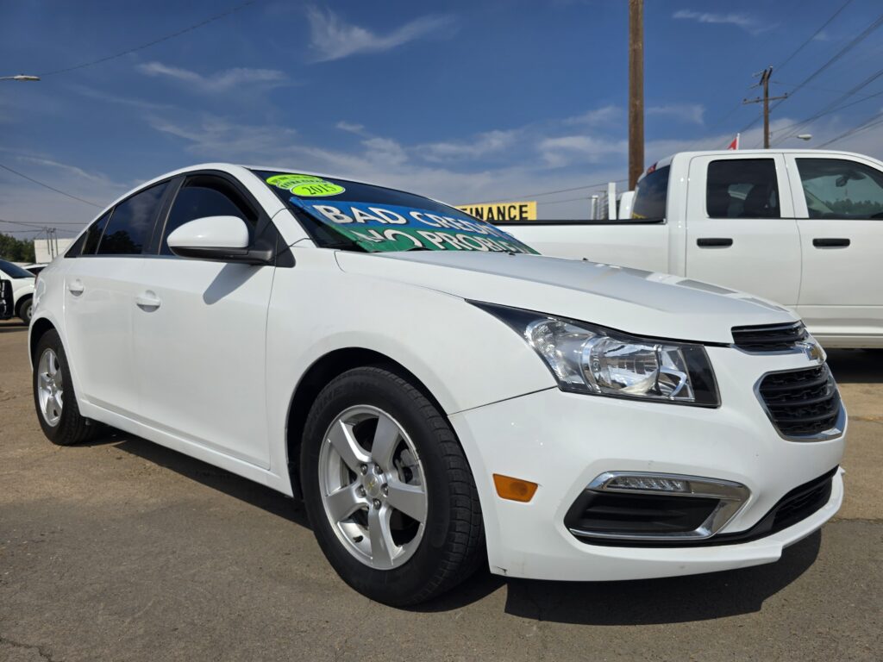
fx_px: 587
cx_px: 442
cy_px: 331
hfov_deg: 73.9
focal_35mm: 23
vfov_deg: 58.9
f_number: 1.7
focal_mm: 6.3
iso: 12
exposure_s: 1/2265
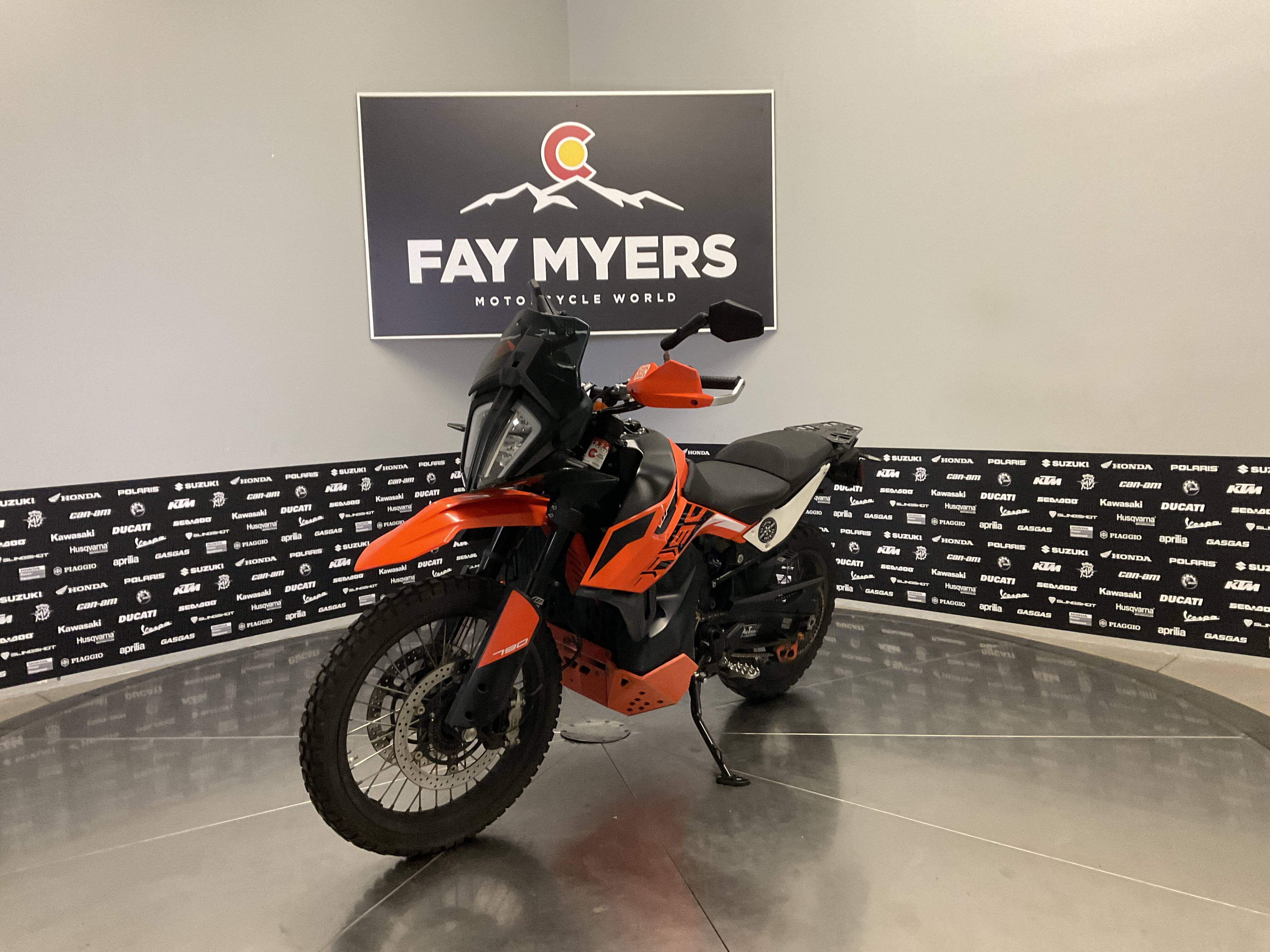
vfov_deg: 48.2
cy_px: 476
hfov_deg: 61.7
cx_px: 635
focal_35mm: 29
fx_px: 1064
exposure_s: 1/60
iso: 200
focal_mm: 3
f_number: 1.8
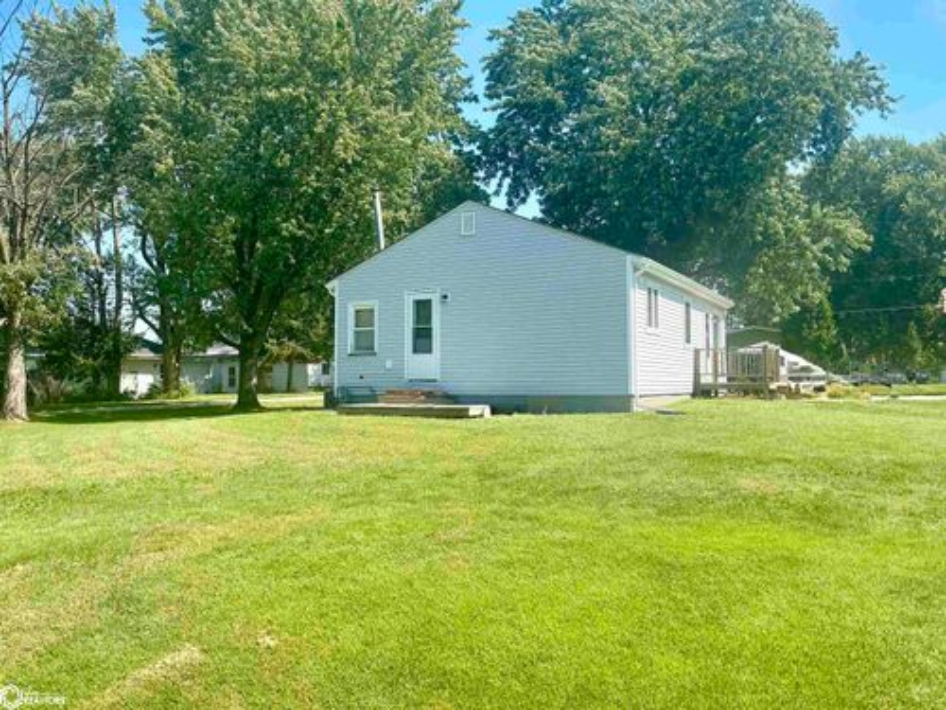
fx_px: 765
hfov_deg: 63.4
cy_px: 355
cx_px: 473
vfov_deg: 49.7
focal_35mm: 28
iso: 25
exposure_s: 1/997
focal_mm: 3
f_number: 1.8
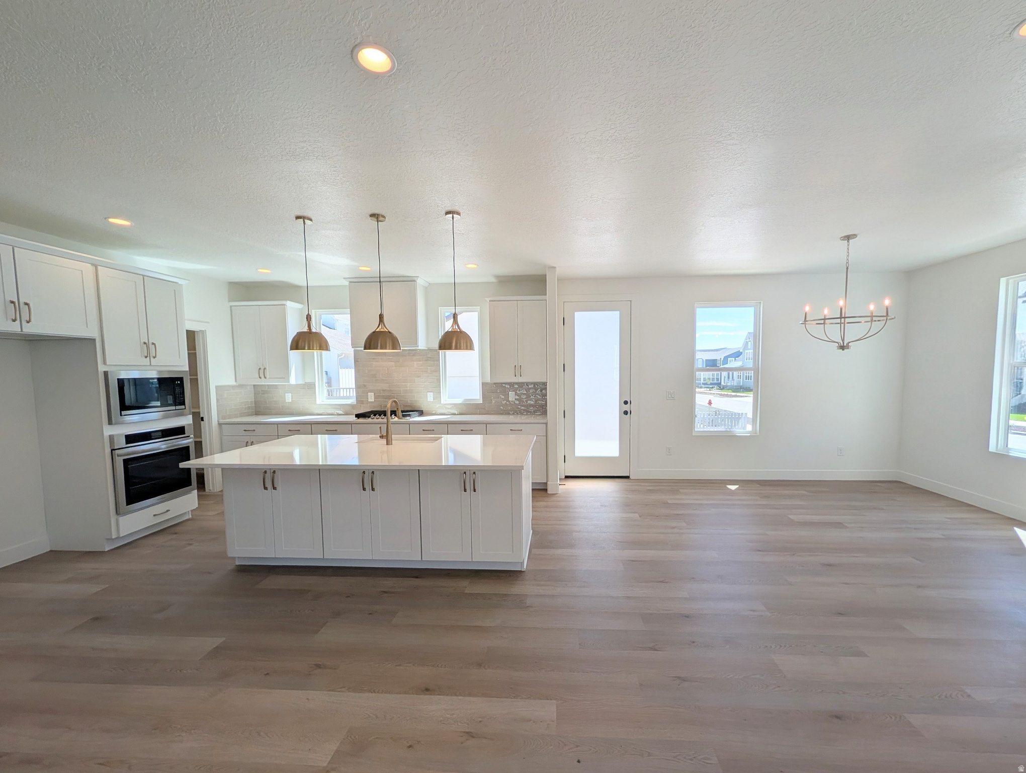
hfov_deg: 110.5
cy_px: 386
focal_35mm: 12
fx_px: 356
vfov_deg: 94.6
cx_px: 513
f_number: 1.7
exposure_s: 1/976
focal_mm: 2.02
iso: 50
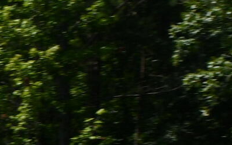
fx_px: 1245
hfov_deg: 9.9
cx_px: -226
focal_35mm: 197
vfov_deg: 6.5
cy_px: 250
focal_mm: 18
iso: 100
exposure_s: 1/250
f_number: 9.5
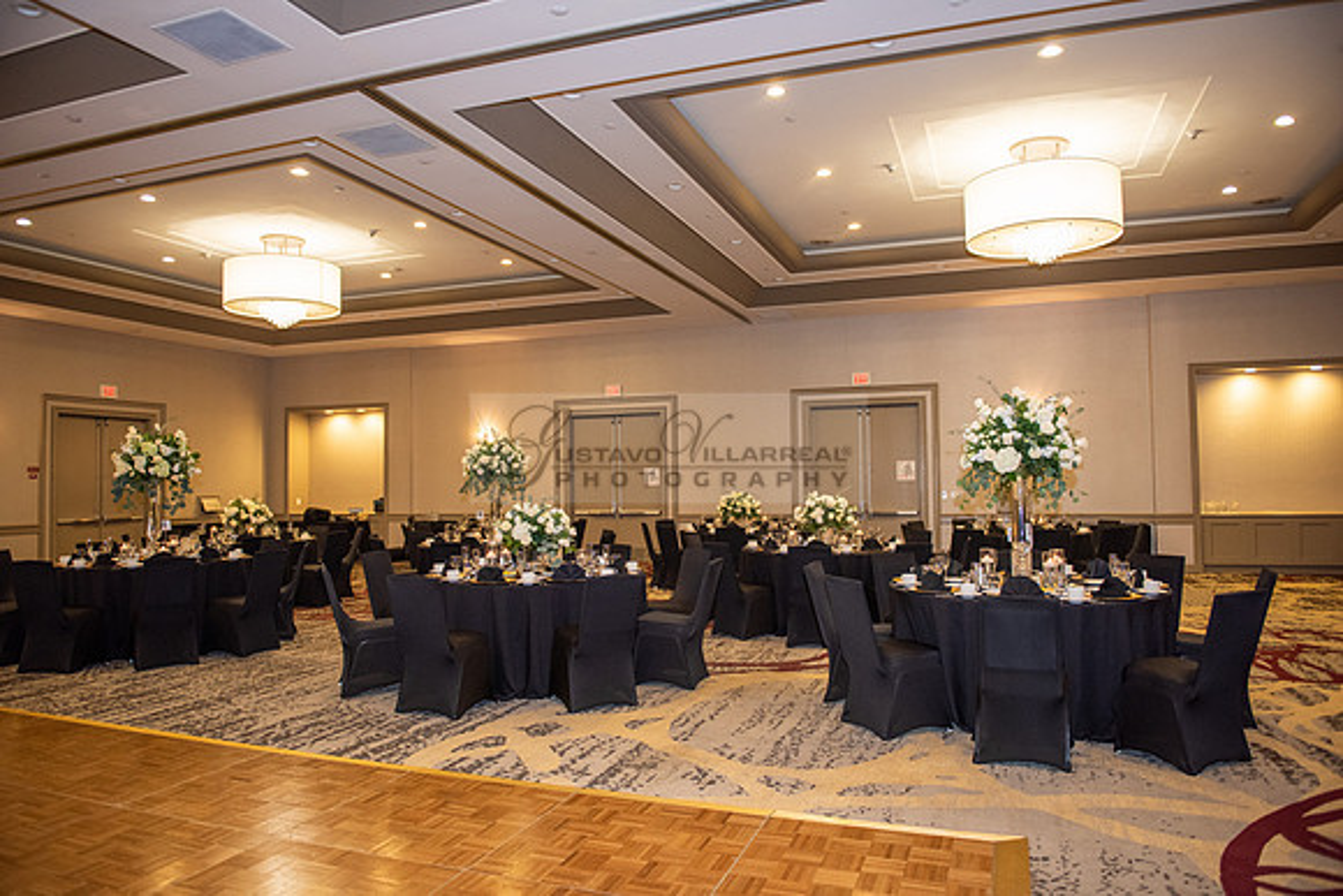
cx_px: 672
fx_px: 896
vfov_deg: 53.2
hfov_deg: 73.7
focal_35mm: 24
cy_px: 448
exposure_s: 1/125
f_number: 2.8
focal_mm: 24
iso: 1600
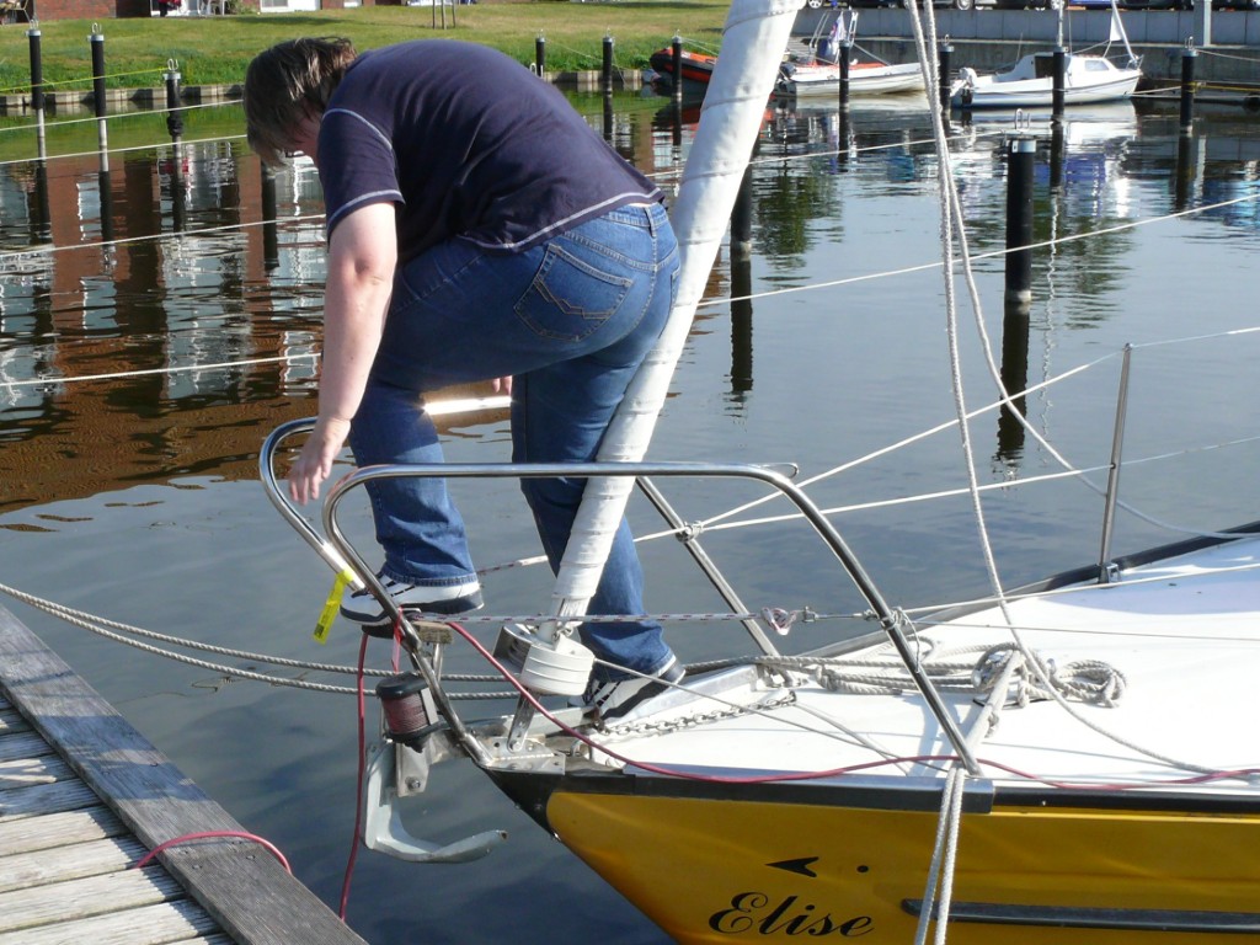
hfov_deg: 51.4
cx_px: 630
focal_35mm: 36
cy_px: 472
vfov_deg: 39.7
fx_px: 1310
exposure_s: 1/320
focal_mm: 7.7
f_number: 5.6
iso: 100
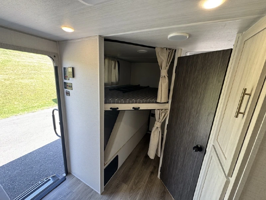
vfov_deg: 85.7
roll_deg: -1.6
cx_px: 133
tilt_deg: -13.2
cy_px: 100
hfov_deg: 102.1
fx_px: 108
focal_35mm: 14
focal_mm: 2.22
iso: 100
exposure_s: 1/99
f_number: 2.2
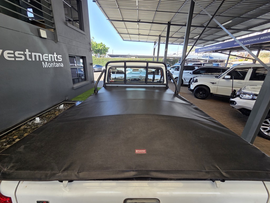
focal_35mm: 13
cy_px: 102
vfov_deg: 89.9
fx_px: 101
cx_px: 135
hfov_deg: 106.2
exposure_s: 1/176
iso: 50
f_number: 2.2
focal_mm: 2.2
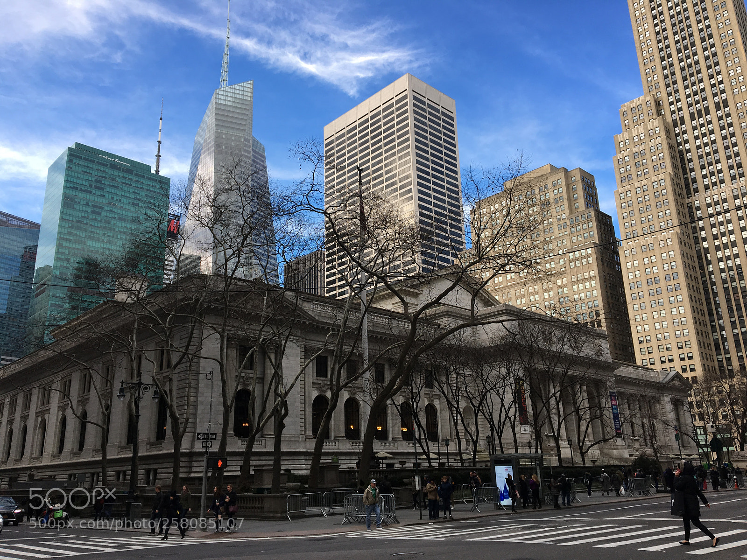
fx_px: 626
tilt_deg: +17.5
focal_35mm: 29
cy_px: 280
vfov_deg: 48.2
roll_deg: +1.4
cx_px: 374
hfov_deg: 61.7
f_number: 2.2
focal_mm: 4.15
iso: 25
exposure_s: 1/361
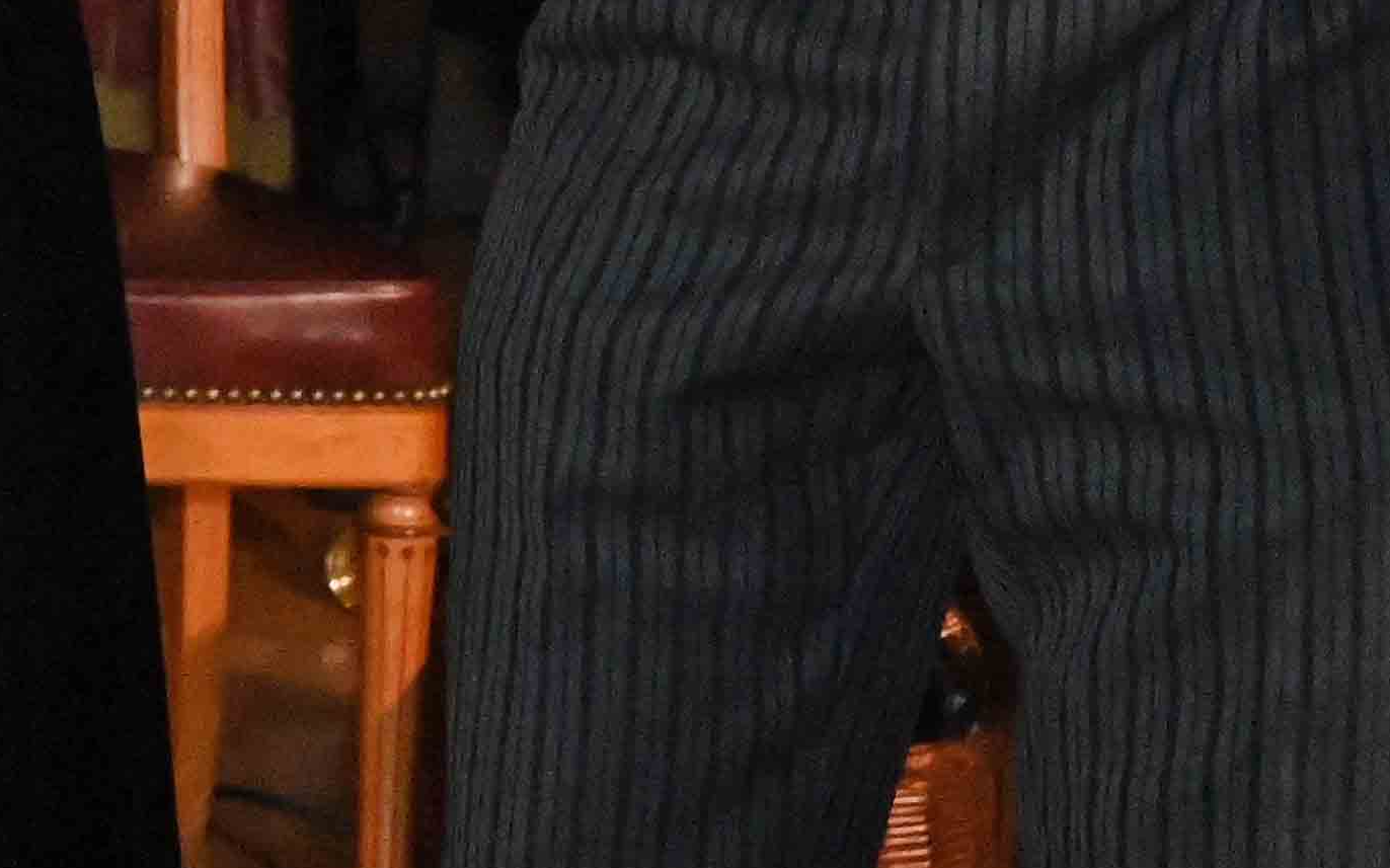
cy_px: -851
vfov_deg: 6.9
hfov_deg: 9.9
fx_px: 6969
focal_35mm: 184
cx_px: -2023
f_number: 5.6
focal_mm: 30
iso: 5600
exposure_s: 1/200
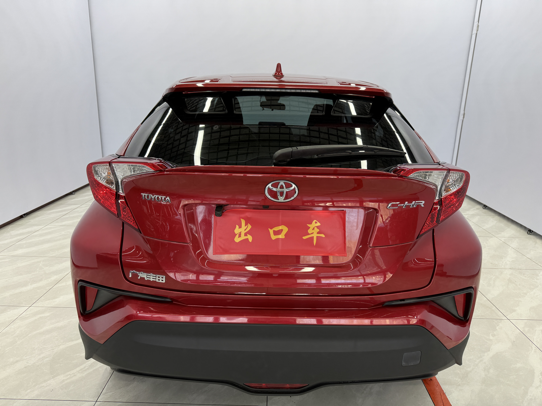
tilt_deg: -15.5
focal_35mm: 24
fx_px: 376
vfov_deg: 56.8
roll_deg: -0.9
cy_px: 203
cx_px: 271
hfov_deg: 71.6
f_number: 1.78
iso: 64
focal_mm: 6.76
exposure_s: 1/222
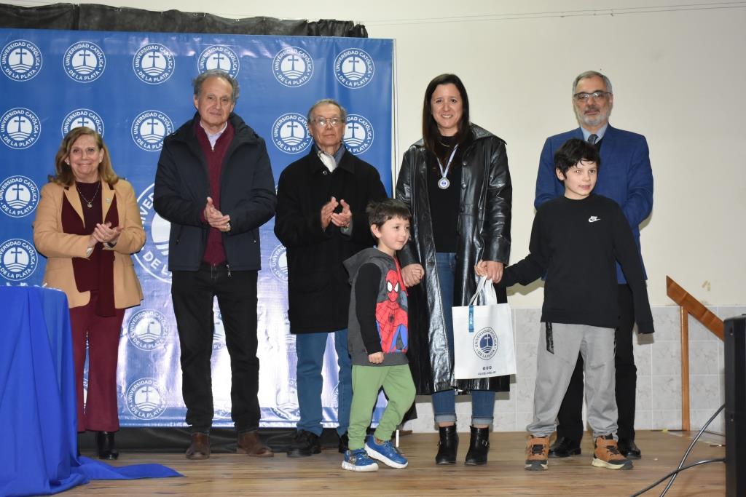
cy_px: 248
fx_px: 1306
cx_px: 373
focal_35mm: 63
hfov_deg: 31.9
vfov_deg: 21.6
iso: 1600
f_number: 8
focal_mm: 42
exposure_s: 1/60
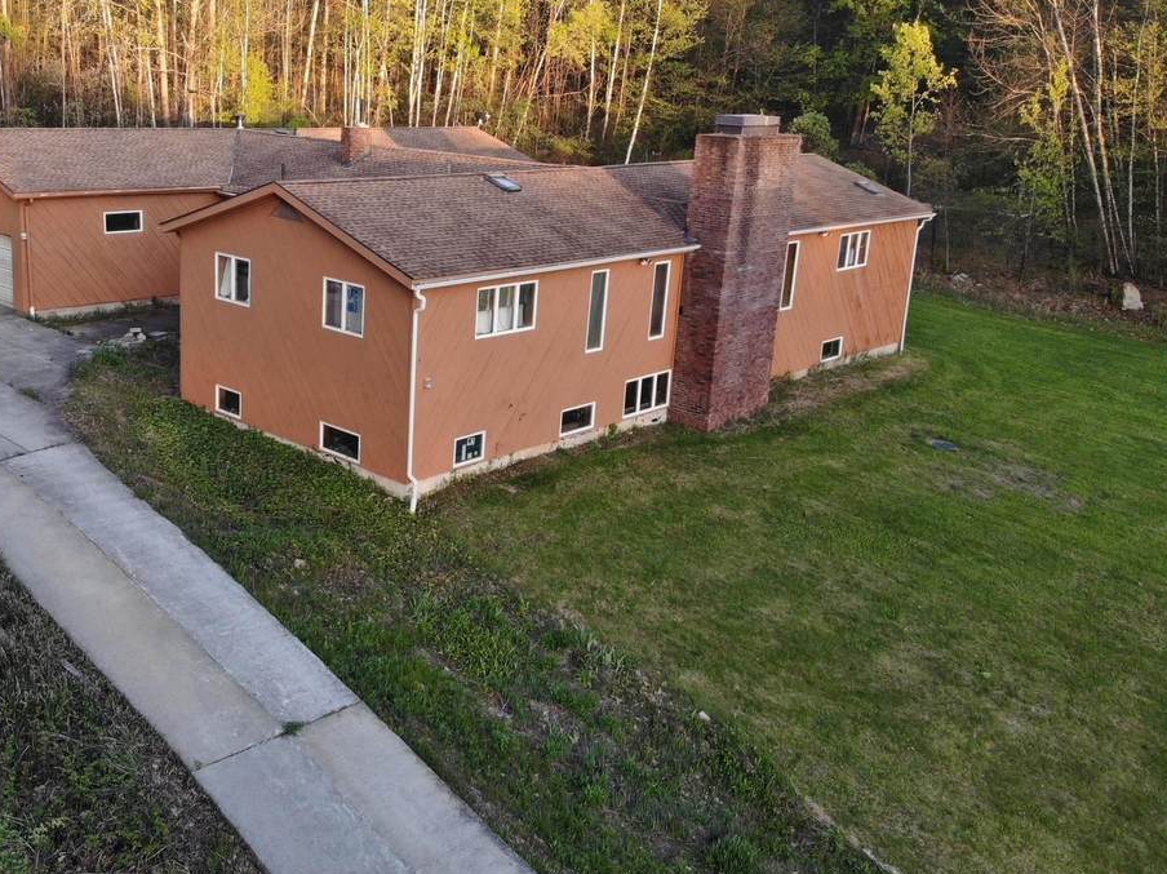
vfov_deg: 41.5
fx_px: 1146
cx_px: 416
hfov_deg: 53.2
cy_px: 340
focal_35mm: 34
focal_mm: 4.5
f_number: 2.8
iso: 100
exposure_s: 1/48
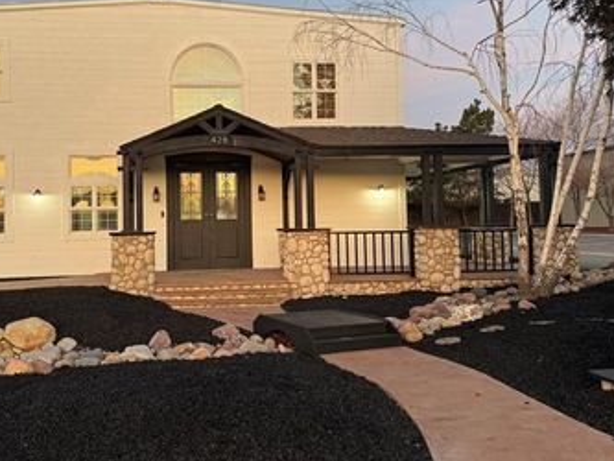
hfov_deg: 50.7
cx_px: 225
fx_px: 639
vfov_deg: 39.6
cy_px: 191
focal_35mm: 36
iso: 200
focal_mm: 6.76
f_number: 1.78
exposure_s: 1/120
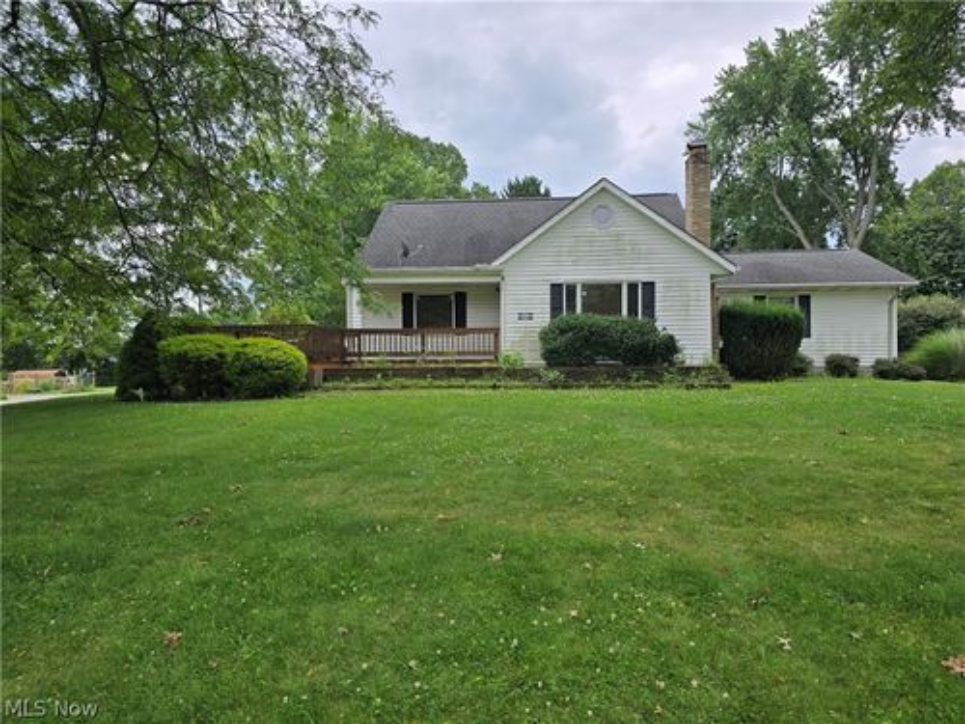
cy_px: 362
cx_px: 482
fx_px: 641
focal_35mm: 23
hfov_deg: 73.9
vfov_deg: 58.9
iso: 12
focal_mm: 6.3
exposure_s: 1/317
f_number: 1.7
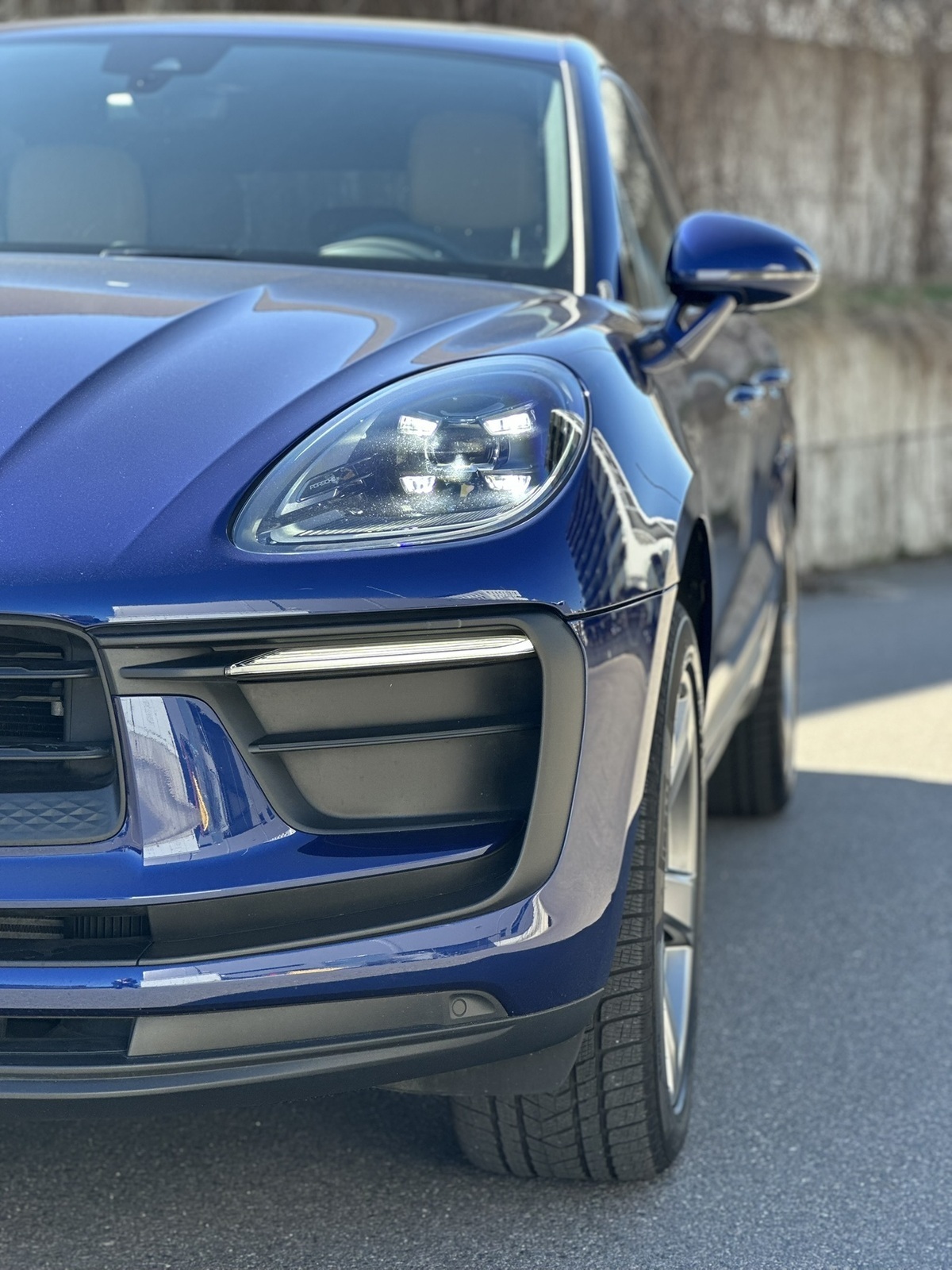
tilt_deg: -5.6
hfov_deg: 19.1
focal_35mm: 77
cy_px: 635
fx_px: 2824
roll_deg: +1.4
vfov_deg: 25.3
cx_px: 476
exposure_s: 1/121
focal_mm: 9
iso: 32
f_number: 2.8
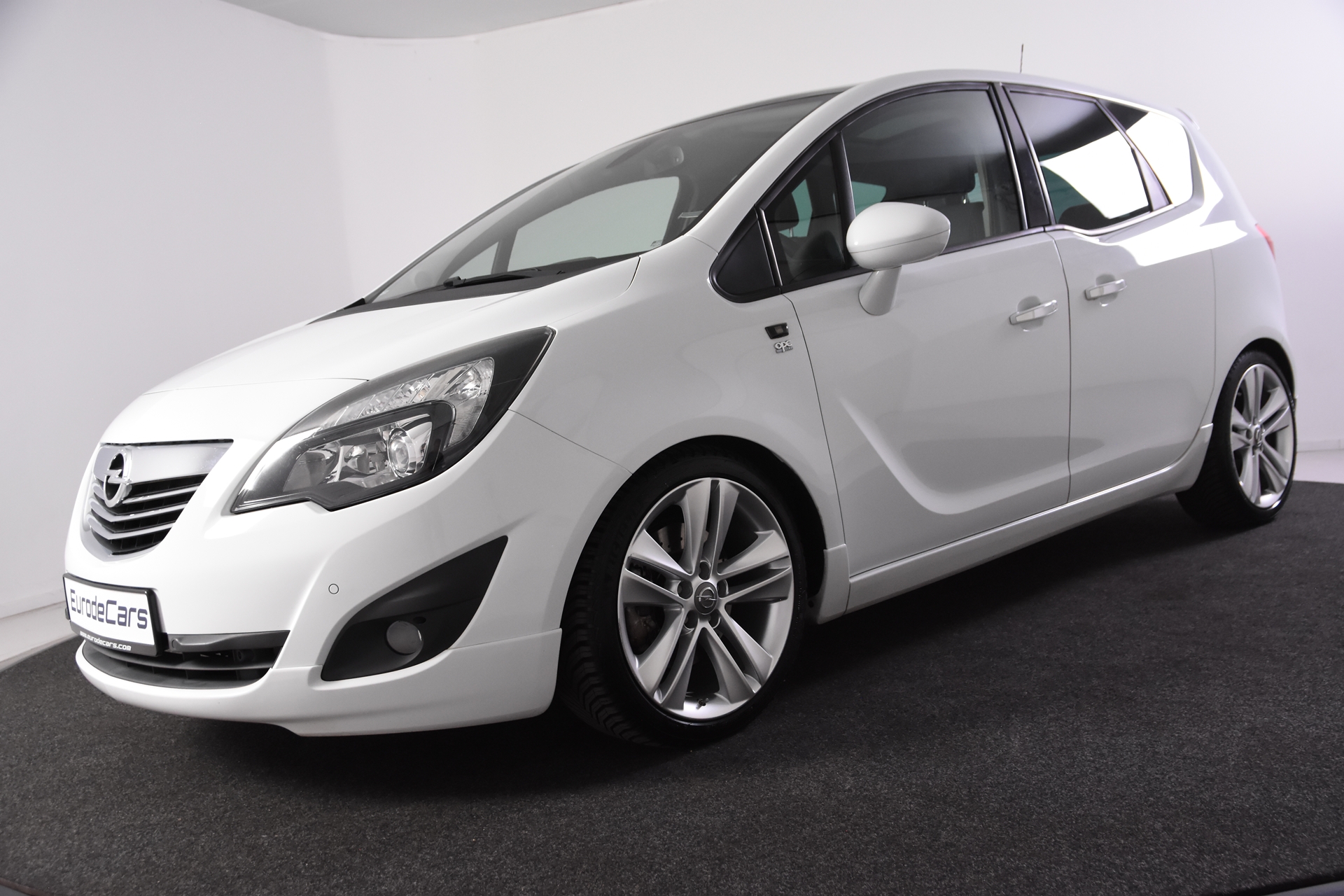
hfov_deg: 53.1
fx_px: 1344
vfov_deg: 36.9
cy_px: 448
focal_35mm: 36
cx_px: 672
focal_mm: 24
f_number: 4.5
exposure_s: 1/100
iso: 1600
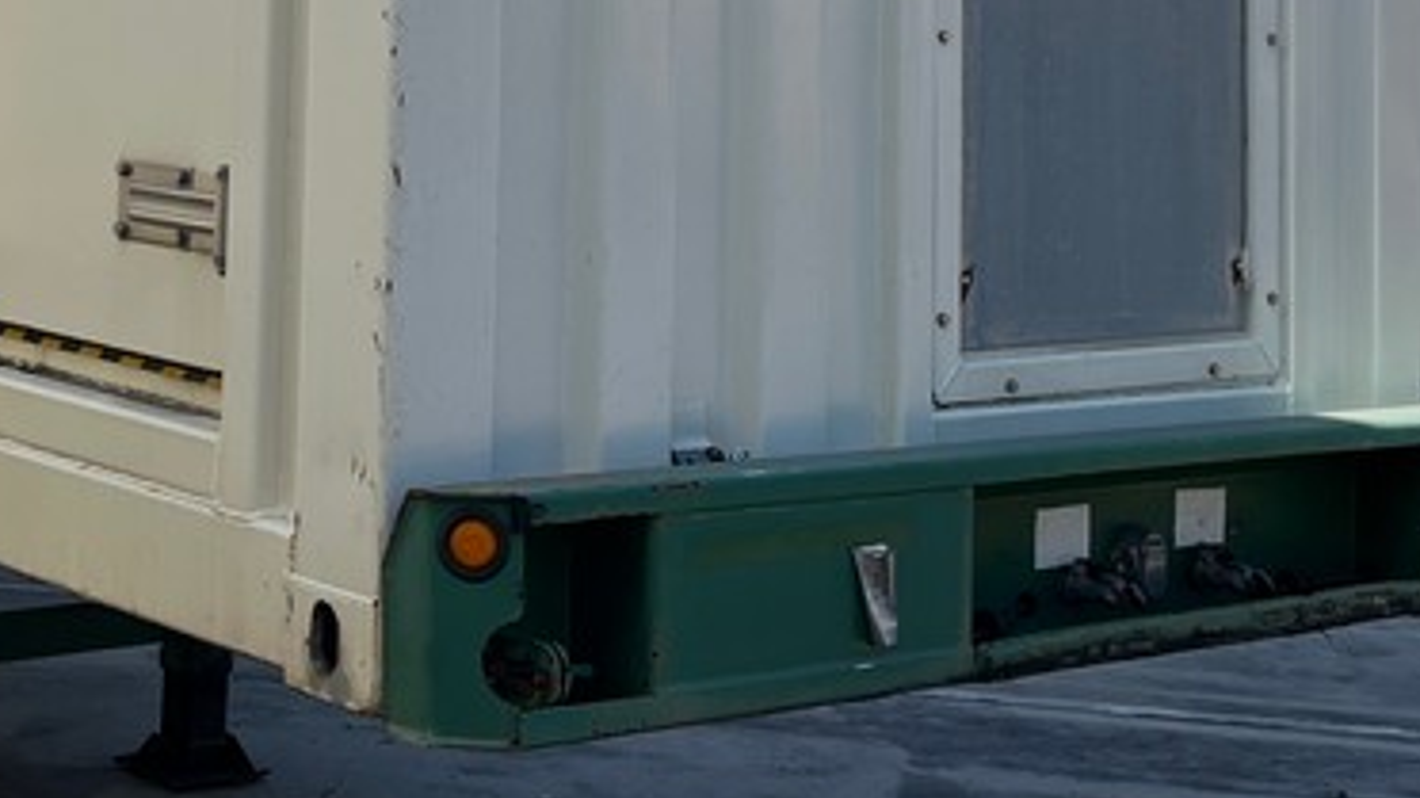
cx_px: 225
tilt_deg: +4.1
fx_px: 2936
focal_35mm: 78
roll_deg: -2.5
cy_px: -260
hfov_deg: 26.5
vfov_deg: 14.8
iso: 50
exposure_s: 1/1721
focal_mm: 5.1
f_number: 1.6
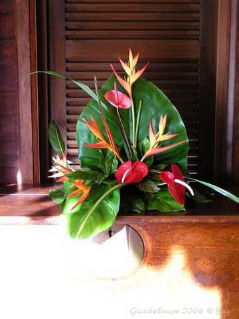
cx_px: 120
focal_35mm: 54
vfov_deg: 35.5
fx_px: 497
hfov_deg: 27.0
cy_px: 160
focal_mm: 8.3
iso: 100
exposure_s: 1/60
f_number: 3.2
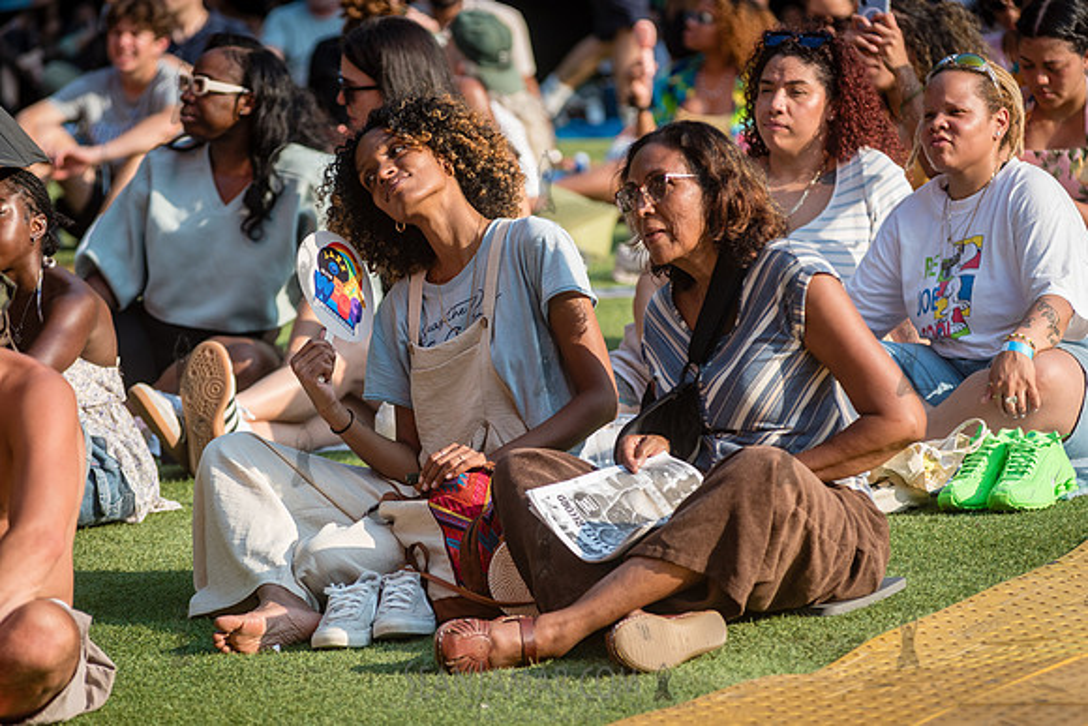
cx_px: 544
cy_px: 363
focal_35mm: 185
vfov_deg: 7.4
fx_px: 5592
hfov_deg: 11.1
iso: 400
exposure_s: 1/1000
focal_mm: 185
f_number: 4.5
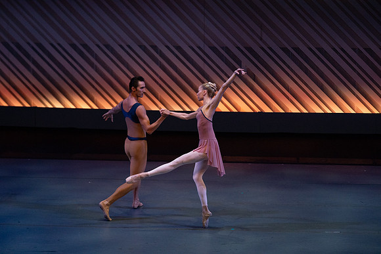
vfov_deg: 12.0
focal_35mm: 114
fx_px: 1207
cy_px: 127
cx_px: 190
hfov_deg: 17.9
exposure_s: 1/400
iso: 8000
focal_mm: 114
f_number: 6.3
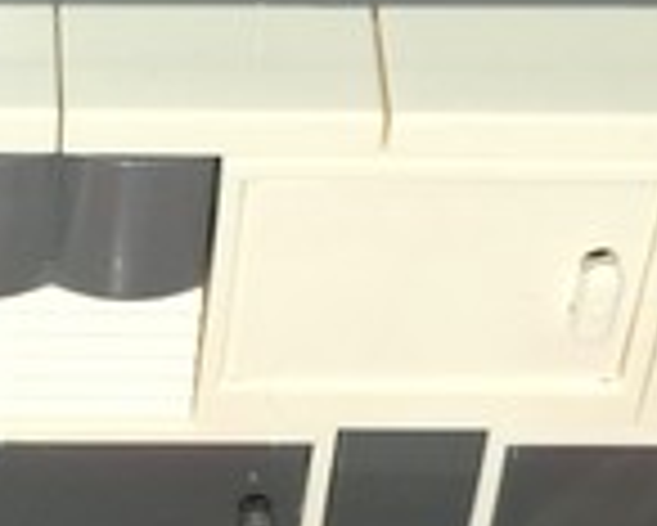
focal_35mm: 174
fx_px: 3386
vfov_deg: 8.7
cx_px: -14
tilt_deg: -53.0
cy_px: 726
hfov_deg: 11.0
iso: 25
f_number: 2.2
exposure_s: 1/102
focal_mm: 4.15
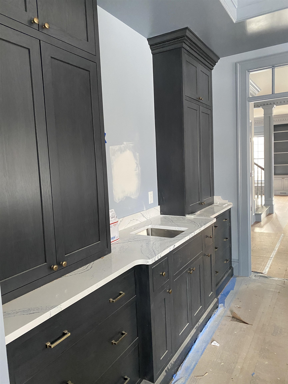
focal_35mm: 26
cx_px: 144
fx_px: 288
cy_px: 192
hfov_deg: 53.1
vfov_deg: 67.3
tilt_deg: -4.1
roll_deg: +2.7
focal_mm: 4.25
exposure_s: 1/60
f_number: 1.8
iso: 500
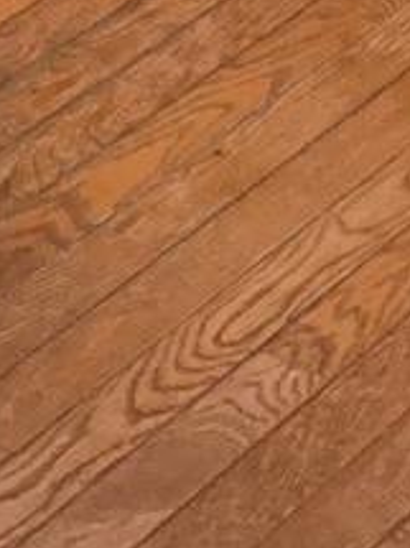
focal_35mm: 248
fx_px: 3920
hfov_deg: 5.8
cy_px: -1346
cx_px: -433
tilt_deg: -5.6
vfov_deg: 6.8
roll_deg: -2.1
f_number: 1.8
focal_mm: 4.25
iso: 400
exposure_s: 1/40
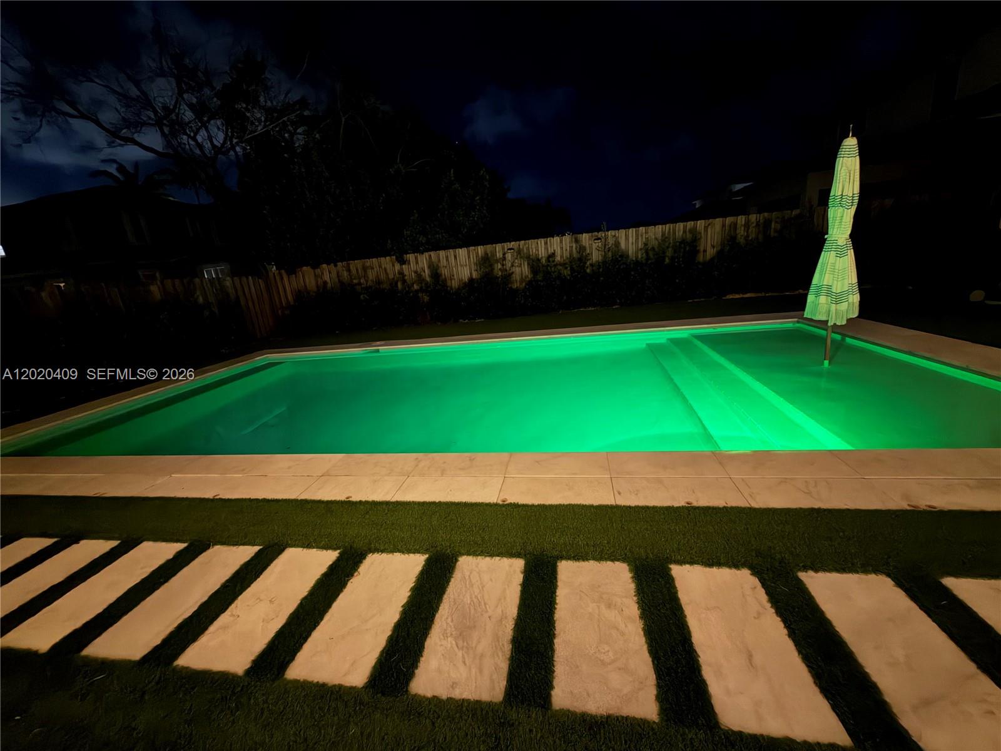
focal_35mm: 14
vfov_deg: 85.7
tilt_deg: -15.5
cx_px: 500
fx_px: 405
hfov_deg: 102.1
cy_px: 376
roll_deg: +6.5
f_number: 2.2
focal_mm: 2.22
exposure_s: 1/6
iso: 1250
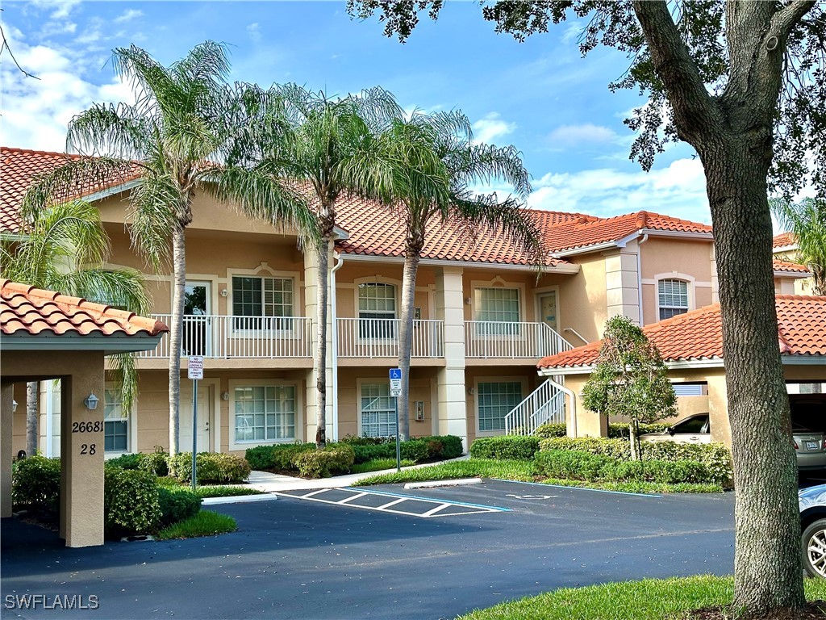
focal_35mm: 48
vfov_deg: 30.3
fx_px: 1145
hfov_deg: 39.7
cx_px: 413
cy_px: 310
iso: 64
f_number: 1.78
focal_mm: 6.86
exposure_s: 1/1272
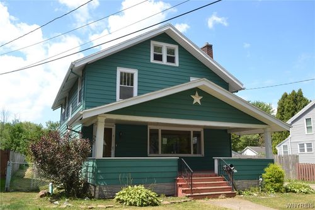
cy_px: 105
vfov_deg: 39.9
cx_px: 158
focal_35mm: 33
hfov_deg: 57.2
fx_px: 289
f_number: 7.1
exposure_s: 1/200
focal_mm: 22
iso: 100
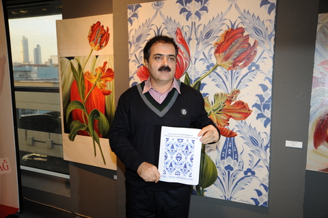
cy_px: 109
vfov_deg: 43.5
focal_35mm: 30
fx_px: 273
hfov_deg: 62.0
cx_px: 164
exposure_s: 1/60
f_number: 5.6
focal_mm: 30
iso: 400
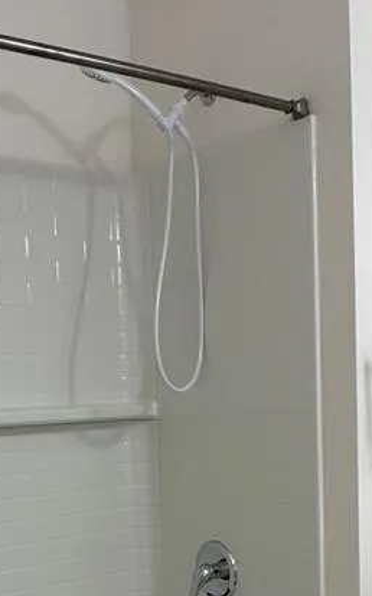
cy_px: 483
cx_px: 223
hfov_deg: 16.3
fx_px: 1298
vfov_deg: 25.4
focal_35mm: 80
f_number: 1.6
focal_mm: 5.96
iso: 125
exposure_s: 1/120
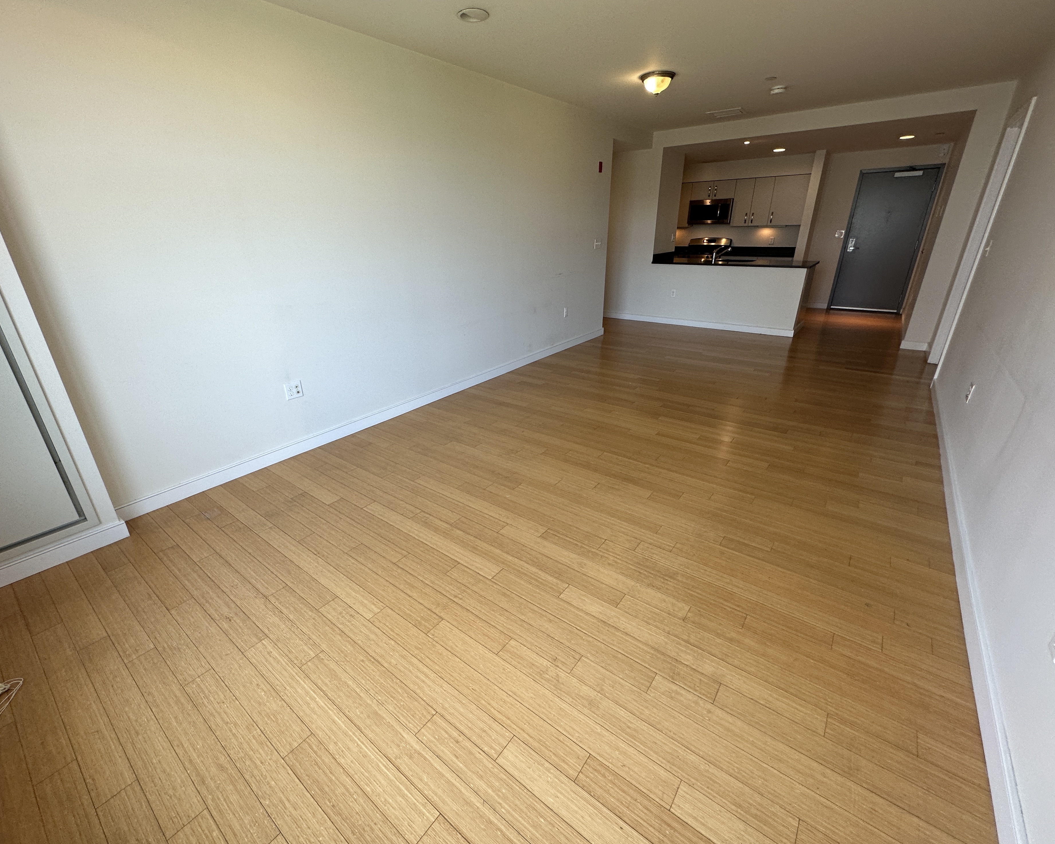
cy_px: 422
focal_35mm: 15
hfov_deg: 96.7
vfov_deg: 84.0
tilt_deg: -22.4
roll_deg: +2.9
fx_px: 468
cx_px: 505
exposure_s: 1/120
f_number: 2.2
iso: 80
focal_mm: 2.22
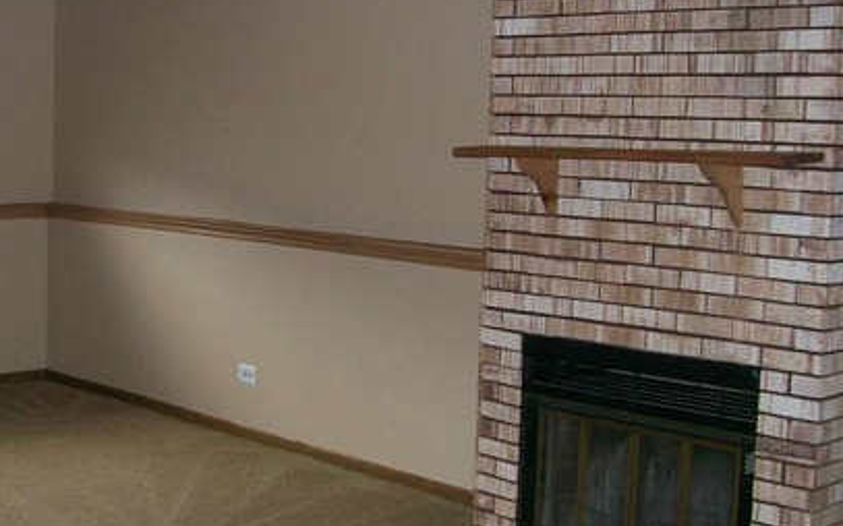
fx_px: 1378
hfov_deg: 33.5
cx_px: 230
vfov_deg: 21.6
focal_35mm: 60
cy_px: 255
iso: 140
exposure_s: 1/64
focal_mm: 6
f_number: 2.7
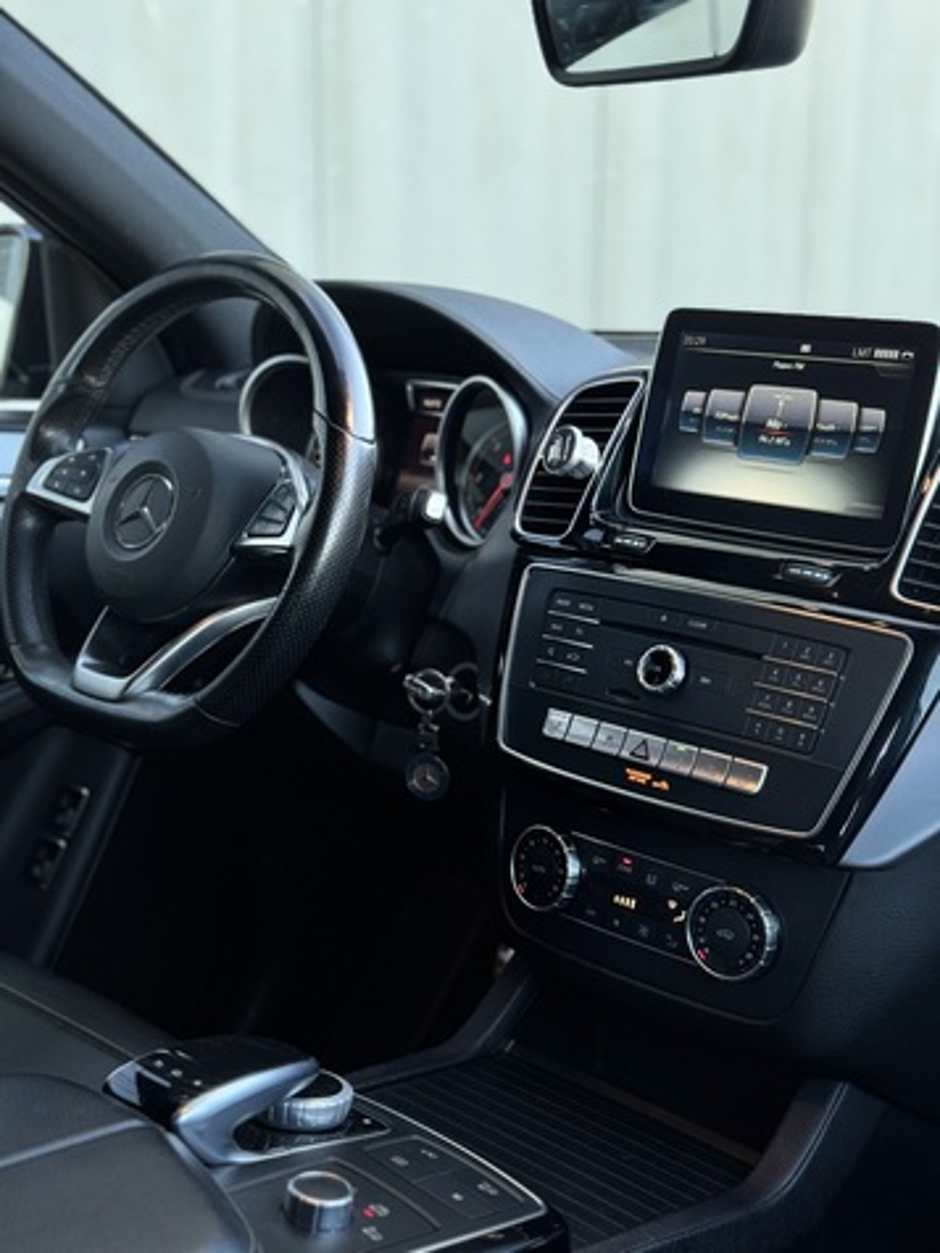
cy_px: 626
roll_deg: +0.1
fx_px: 1738
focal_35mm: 48
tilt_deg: -14.3
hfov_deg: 30.3
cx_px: 470
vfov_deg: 39.7
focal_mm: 6.76
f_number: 1.78
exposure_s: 1/71
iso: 100
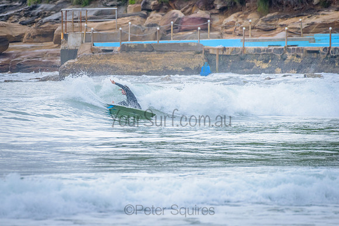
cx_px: 131
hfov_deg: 3.4
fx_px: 5773
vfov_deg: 2.2
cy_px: 92
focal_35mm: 613
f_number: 5.6
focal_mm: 500
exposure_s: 1/2000
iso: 900
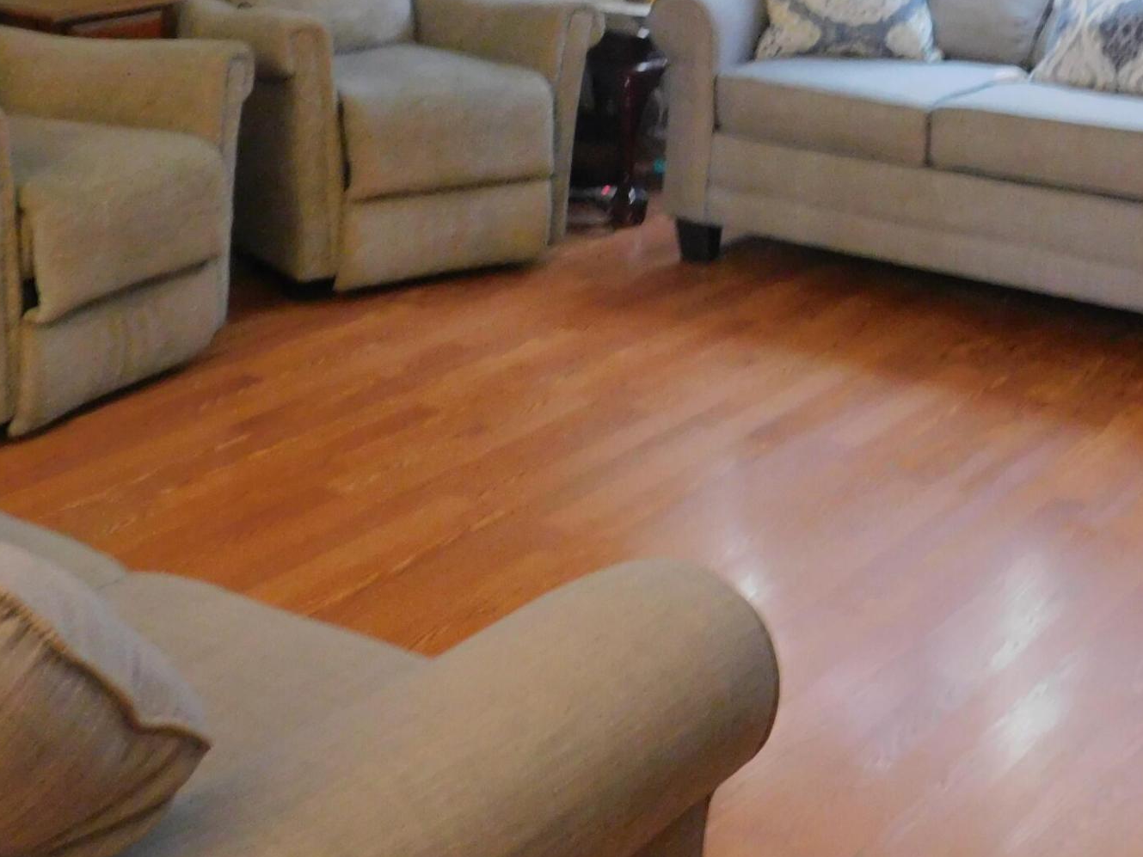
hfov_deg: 29.8
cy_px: -67
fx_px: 2146
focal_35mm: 65
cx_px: 629
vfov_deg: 21.5
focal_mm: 5.3
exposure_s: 1/13
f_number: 3.2
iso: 400
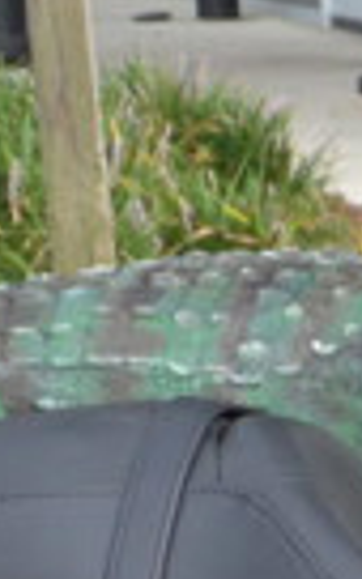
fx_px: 4262
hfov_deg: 4.6
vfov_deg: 7.7
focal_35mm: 270
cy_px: 698
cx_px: 1167
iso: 250
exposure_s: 1/125
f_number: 5.6
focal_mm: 20
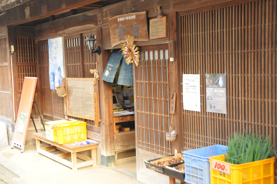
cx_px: 138
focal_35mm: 51
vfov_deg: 26.4
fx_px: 392
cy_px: 92
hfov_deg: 38.9
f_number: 5
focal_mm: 34
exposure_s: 1/250
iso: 1600
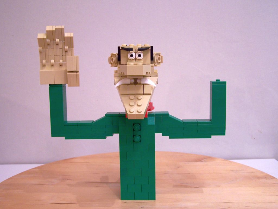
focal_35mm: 40
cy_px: 104
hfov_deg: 46.8
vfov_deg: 36.0
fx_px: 321
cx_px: 139
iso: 80
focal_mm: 6.7
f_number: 2.8
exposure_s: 1/4
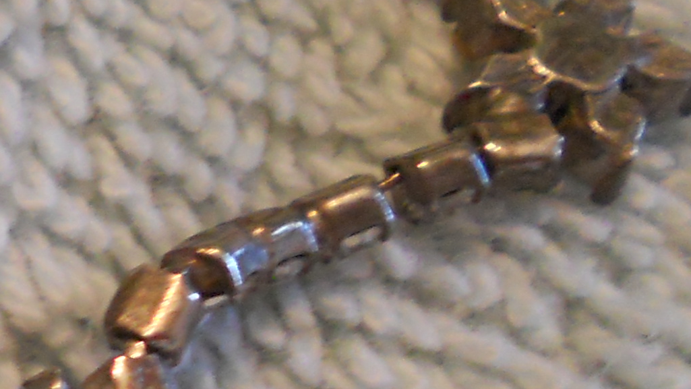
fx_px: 2492
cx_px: -511
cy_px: 180
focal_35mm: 136
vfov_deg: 8.9
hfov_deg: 14.2
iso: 320
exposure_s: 1/30
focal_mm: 5.8
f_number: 3.5
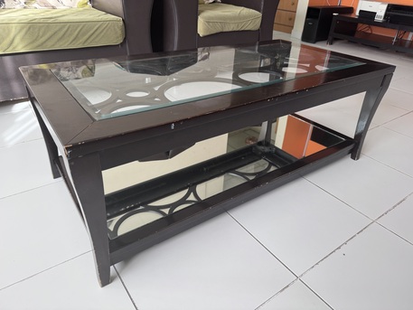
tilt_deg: -31.7
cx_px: 206
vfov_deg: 56.8
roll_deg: -2.5
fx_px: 286
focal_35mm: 24
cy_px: 155
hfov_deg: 71.6
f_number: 1.78
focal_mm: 6.76
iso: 100
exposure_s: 1/120
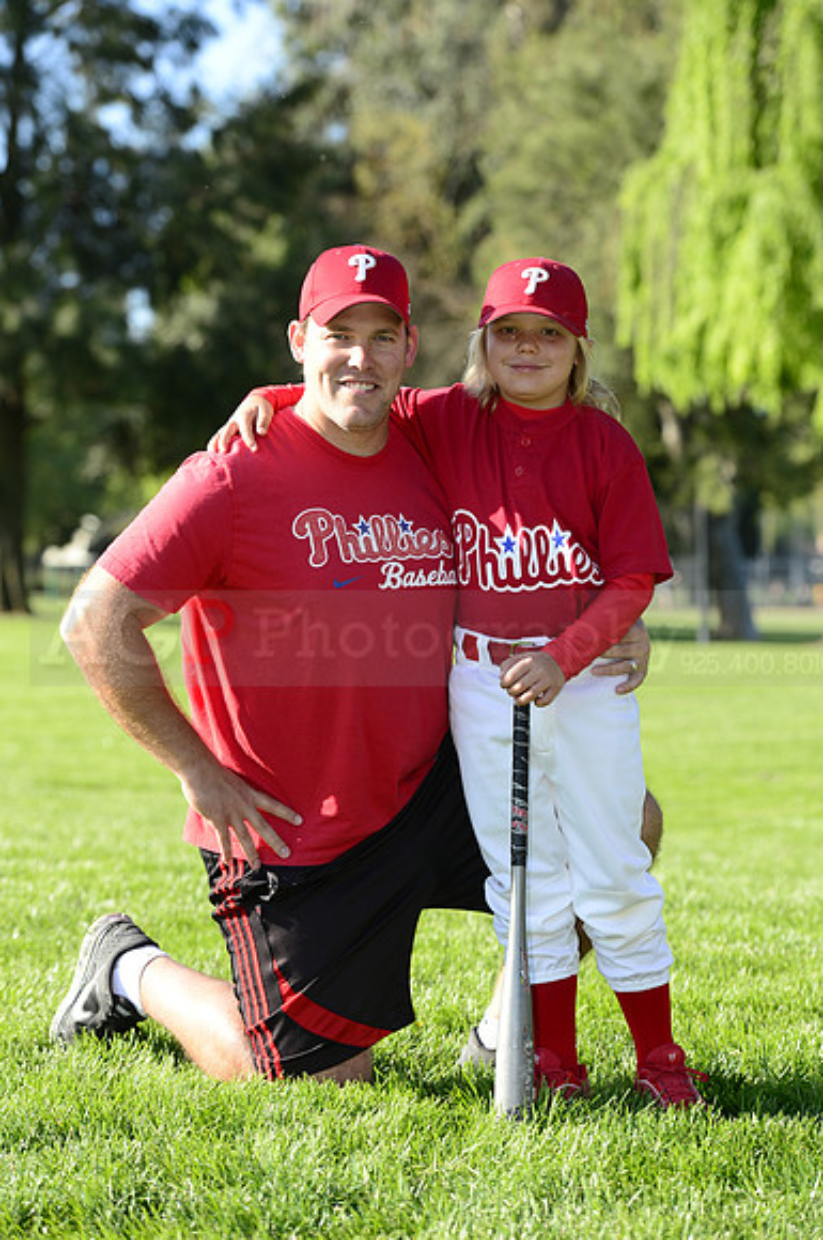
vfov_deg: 20.0
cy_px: 620
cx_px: 412
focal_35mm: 102
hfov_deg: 13.4
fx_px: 3508
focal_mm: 102
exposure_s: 1/500
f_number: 5
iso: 200
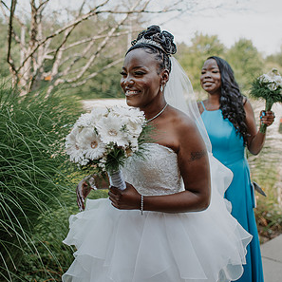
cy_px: 136
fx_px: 415
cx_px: 141
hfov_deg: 37.6
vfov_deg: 37.5
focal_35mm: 45
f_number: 2.2
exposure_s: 1/400
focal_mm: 35
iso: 100
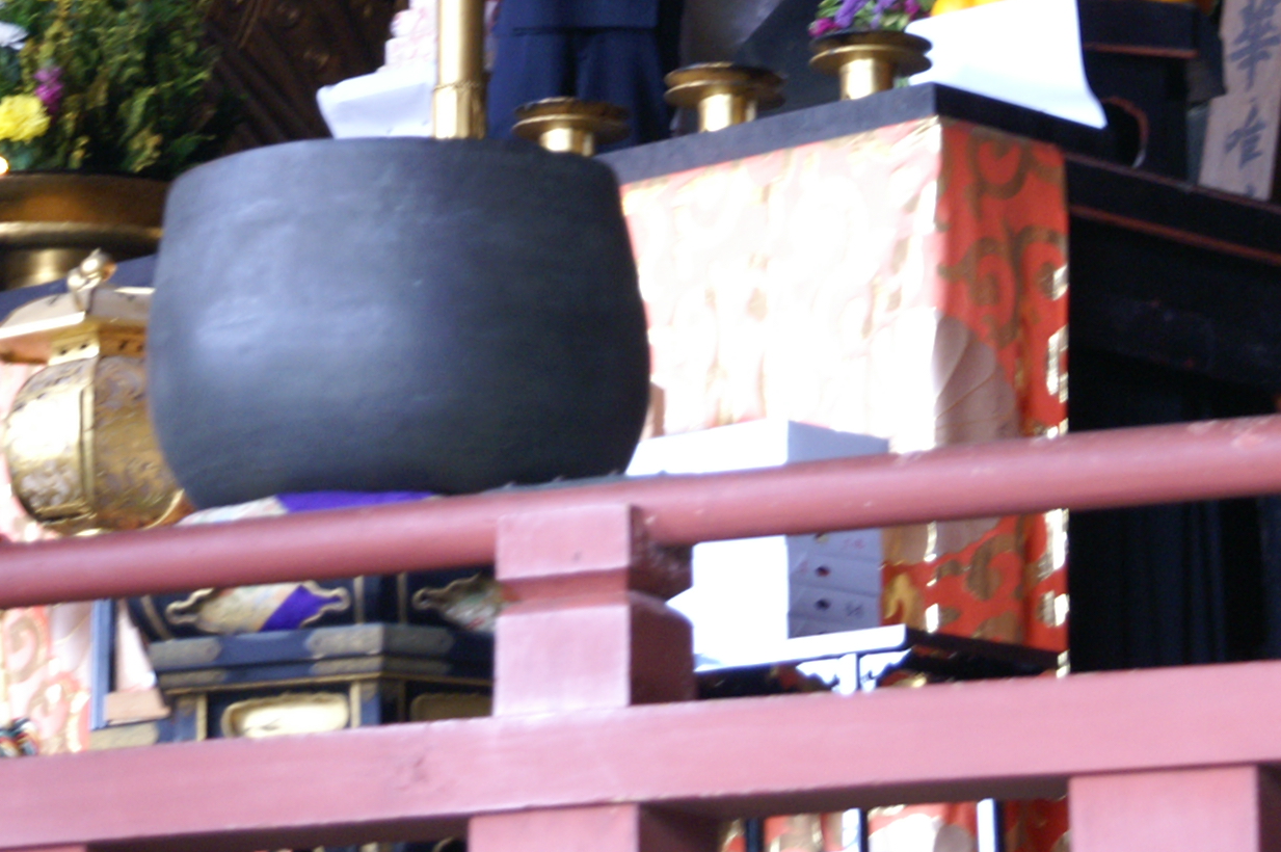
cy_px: -163
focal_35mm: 183
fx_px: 6506
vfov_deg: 7.4
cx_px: 465
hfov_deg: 11.2
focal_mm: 50
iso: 400
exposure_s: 1/25
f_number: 5
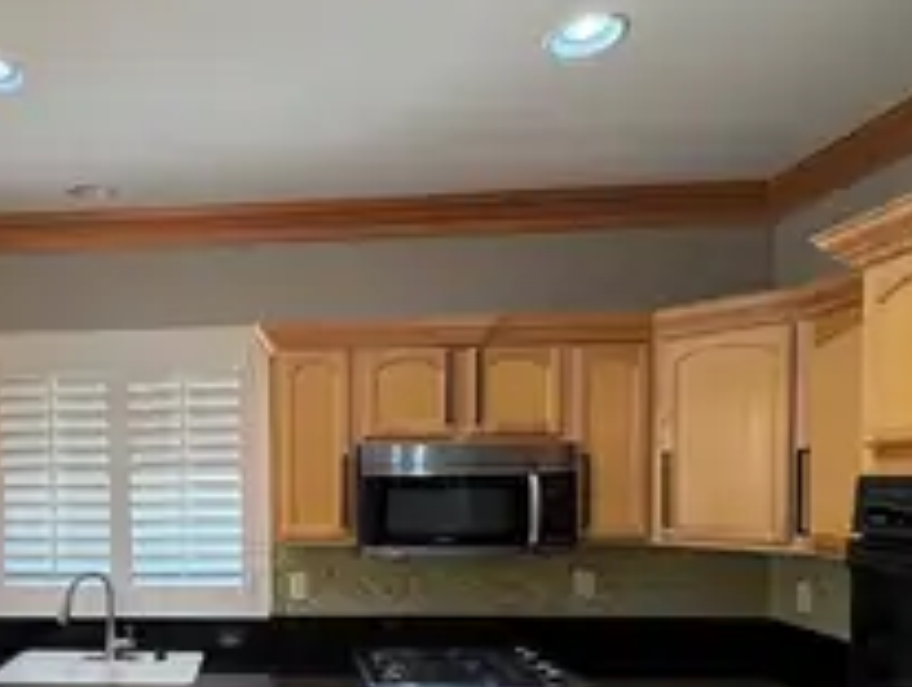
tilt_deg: -1.0
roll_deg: +1.2
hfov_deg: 61.2
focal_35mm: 27
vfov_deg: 49.8
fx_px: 713
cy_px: 498
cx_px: 216
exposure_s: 1/60
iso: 125
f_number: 2.2
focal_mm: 2.22
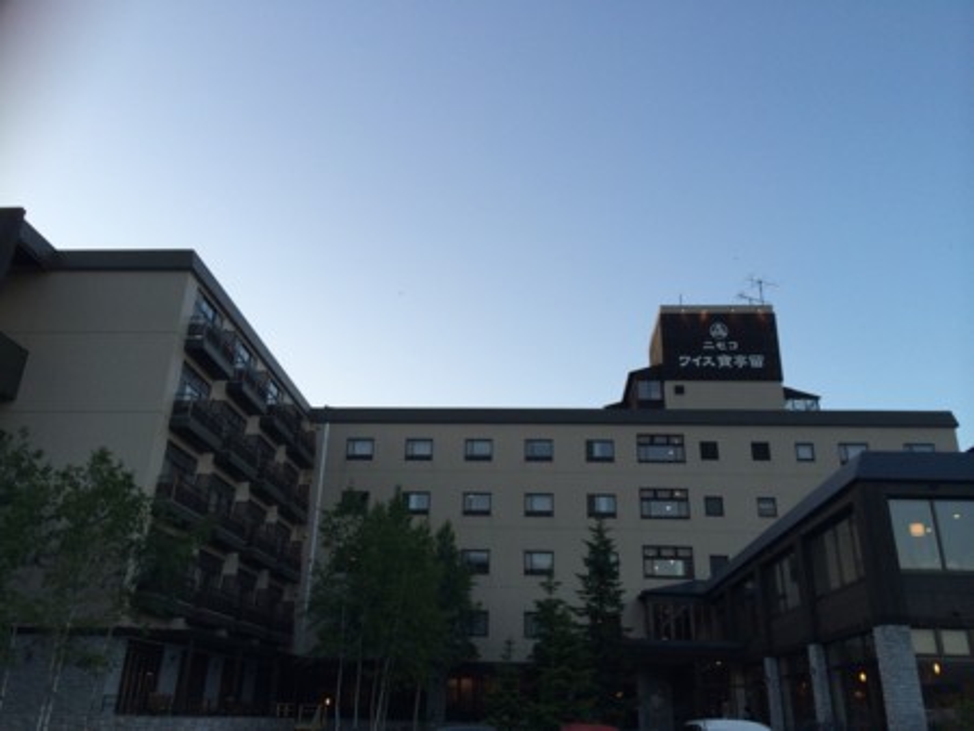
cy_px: 366
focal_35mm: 30
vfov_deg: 46.8
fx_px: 845
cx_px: 487
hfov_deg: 59.9
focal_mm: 4.12
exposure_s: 1/302
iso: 32
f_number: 2.2
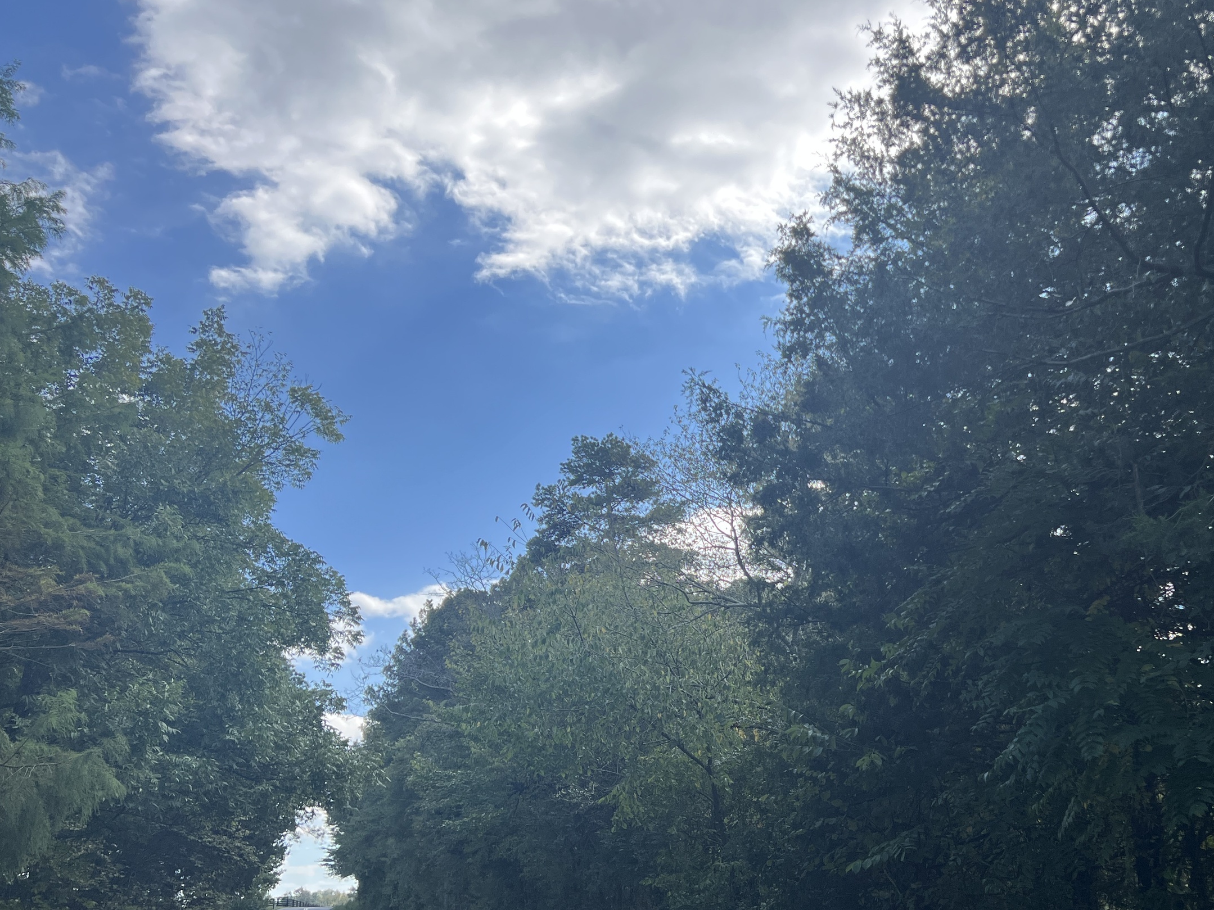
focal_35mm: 37
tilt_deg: +13.7
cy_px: 571
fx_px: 1298
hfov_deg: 48.8
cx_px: 855
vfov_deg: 38.4
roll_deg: +4.0
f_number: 1.5
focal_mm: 5.7
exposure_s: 1/2208
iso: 50
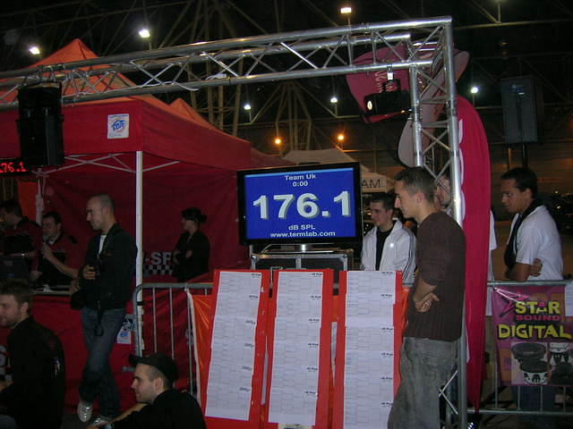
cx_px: 286
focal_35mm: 34
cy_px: 214
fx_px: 563
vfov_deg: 41.8
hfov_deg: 54.0
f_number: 2.9
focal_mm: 5.7
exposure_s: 1/60.1
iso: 106
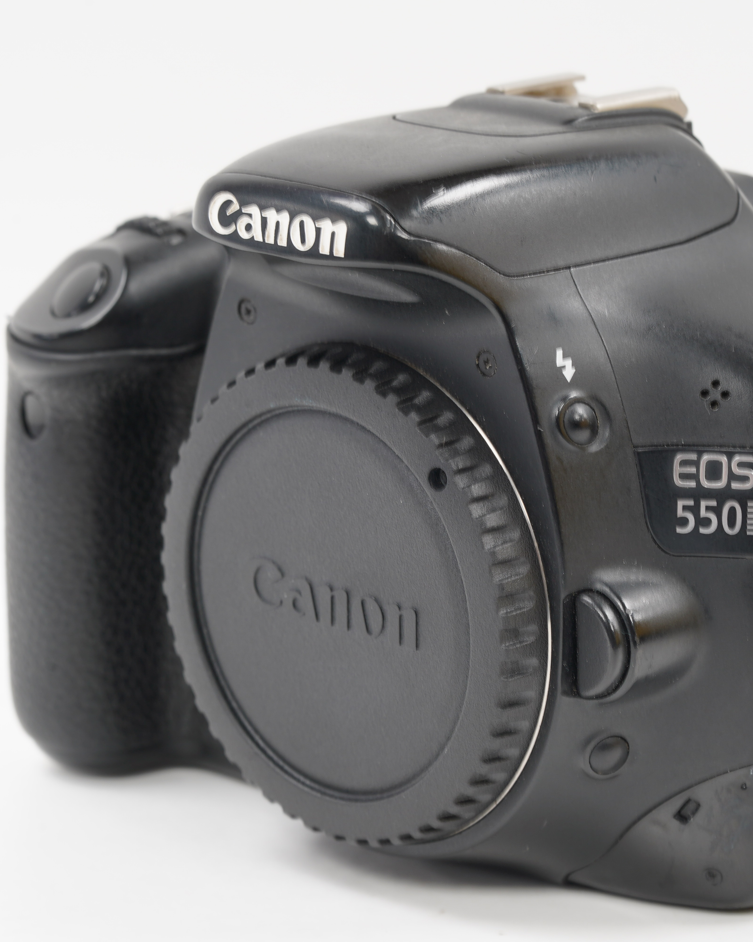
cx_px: 492
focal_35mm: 127
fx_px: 3538
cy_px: 471
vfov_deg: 15.2
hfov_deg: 12.1
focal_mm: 90
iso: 200
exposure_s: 1/1.6
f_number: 11
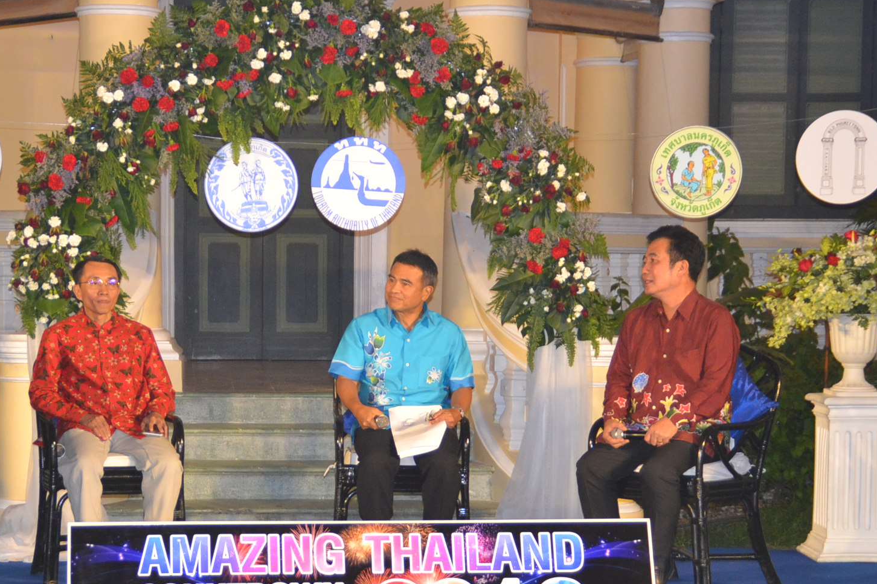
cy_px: 344
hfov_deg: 20.4
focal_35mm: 100
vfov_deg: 13.7
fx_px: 2436
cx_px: 313
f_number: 4.5
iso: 1100
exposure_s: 1/60
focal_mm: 42
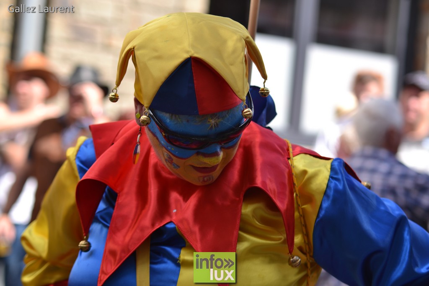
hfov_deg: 18.9
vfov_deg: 12.7
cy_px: 143
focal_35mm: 108
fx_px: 1287
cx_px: 214
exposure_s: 1/500
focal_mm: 72
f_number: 2.8
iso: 100
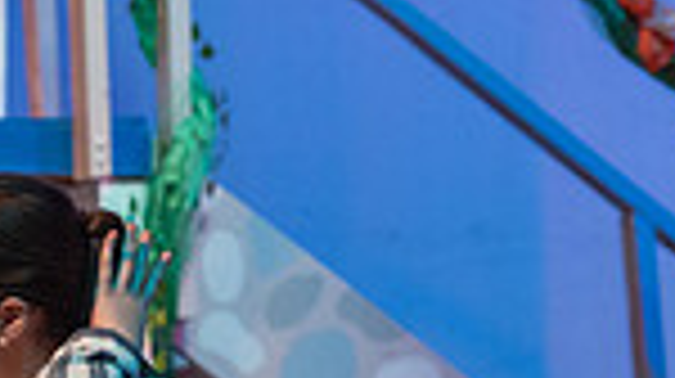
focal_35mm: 493
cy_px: 848
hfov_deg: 4.4
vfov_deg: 2.4
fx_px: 8814
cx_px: -370
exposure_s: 1/250
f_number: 2.8
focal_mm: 112
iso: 1250
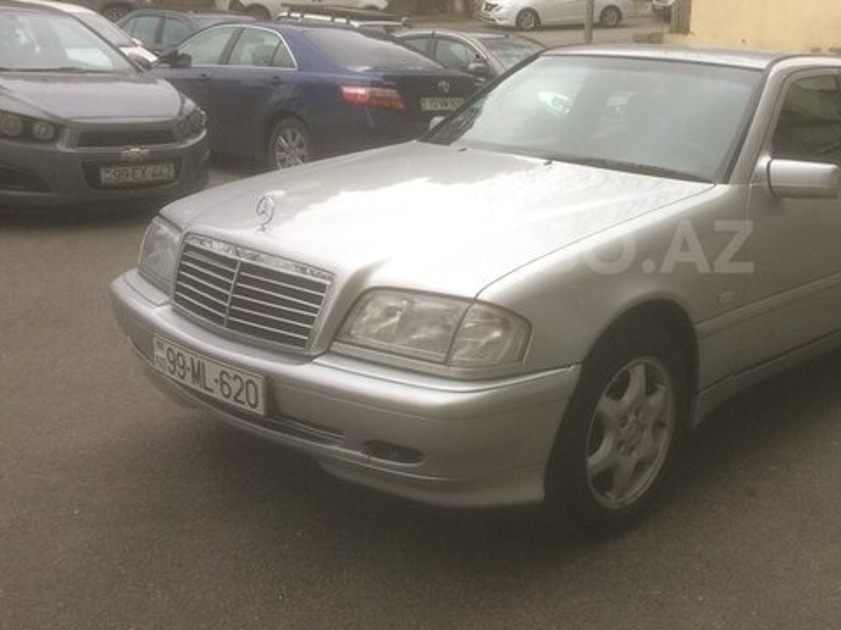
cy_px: 247
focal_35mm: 40
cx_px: 574
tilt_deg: -10.5
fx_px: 972
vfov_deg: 35.8
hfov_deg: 45.9
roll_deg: -3.6
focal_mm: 4.15
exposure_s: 1/100
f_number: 2.2
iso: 64
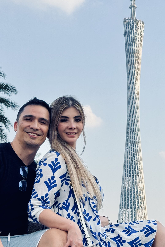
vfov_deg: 23.6
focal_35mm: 86
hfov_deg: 15.9
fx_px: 591
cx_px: 106
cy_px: 160
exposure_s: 1/1681
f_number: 1.78
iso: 64
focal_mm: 6.76
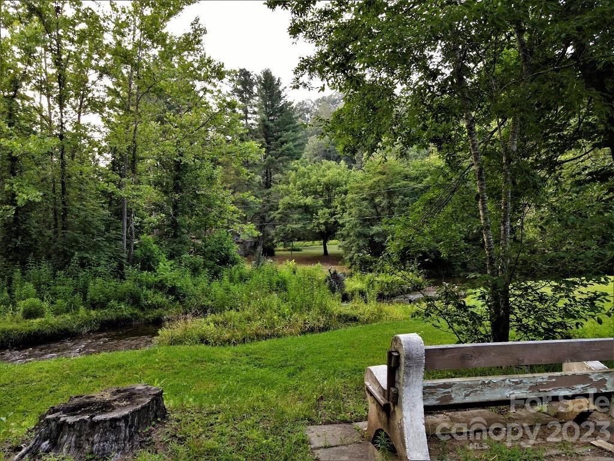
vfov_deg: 56.8
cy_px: 230
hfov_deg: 71.6
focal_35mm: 24
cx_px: 307
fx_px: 426
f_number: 2.8
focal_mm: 4.5
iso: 160
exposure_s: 1/15
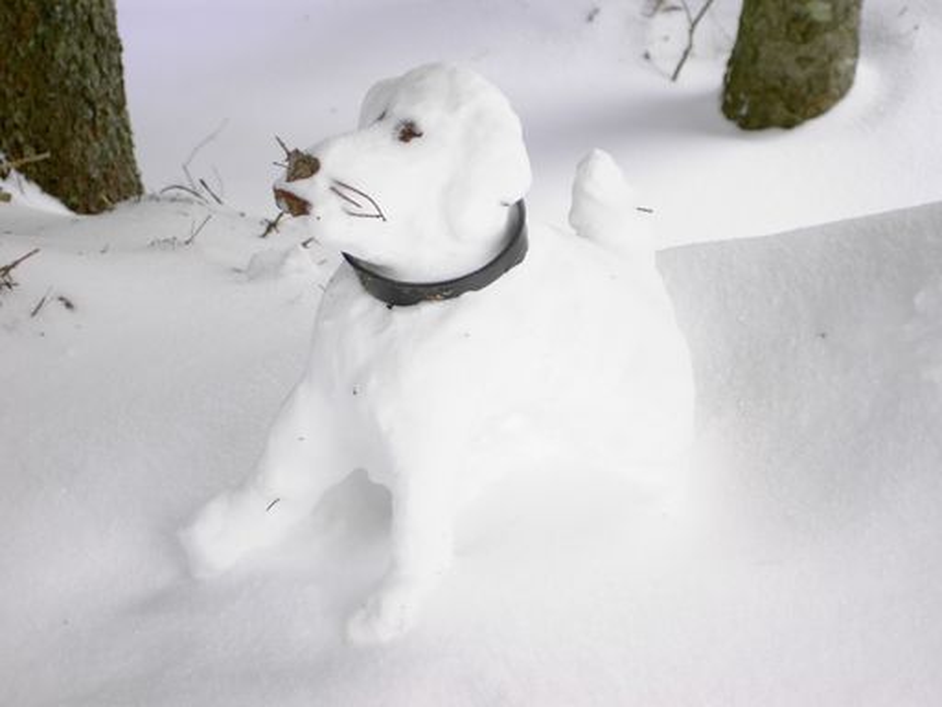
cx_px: 471
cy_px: 354
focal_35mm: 105
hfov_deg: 18.7
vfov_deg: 14.1
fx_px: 2857
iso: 100
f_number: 4.7
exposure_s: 1/30
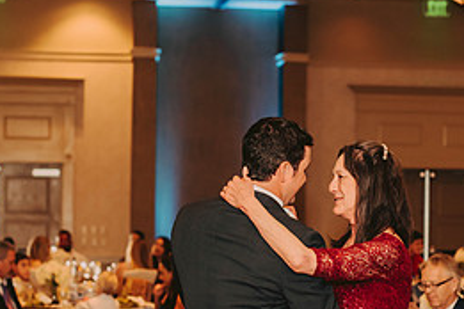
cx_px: 322
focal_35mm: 111
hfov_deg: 18.4
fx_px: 1431
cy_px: 219
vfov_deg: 12.3
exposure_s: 1/125
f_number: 2.5
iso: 800
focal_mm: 50
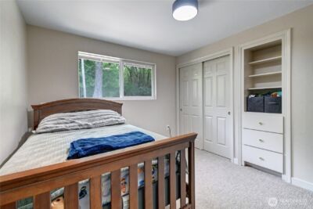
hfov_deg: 100.4
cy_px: 104
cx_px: 156
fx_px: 130
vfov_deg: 77.4
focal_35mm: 15
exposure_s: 1/3.33
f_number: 11
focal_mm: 10
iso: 3200
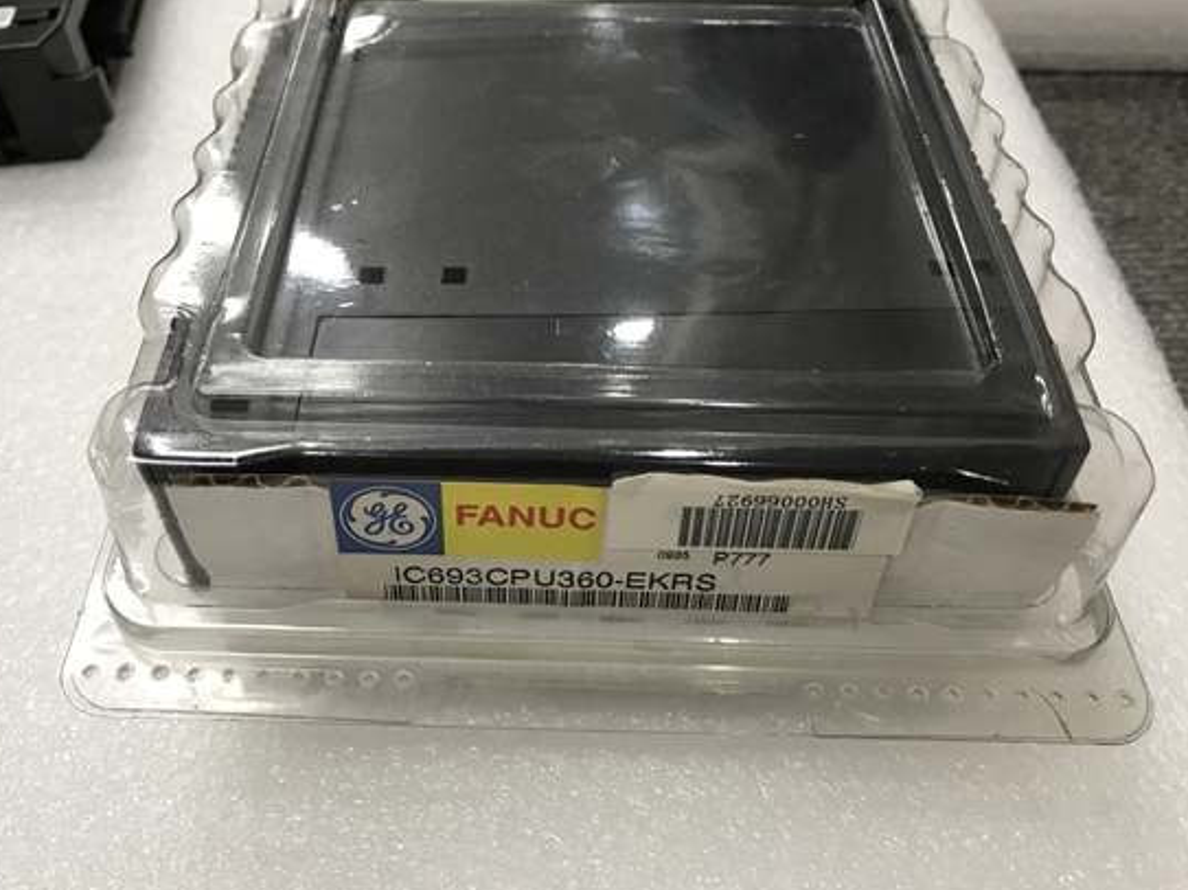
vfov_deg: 45.4
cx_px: 555
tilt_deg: -46.6
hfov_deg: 58.3
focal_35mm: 31
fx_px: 1063
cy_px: 417
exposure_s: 1/33
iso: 40
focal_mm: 3.99
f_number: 1.8
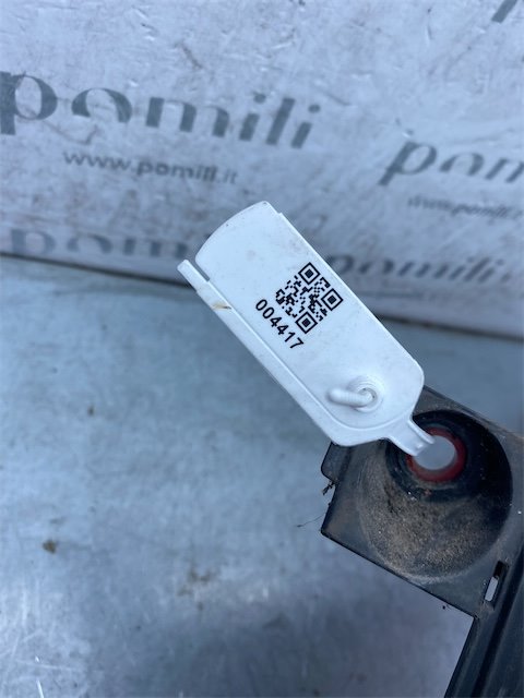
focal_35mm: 26
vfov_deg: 67.3
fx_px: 525
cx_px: 262
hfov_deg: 53.1
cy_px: 349
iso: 32
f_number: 1.8
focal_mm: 4.25
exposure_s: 1/788
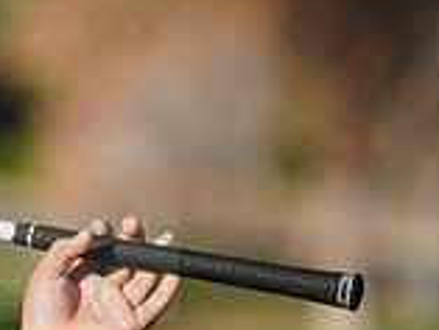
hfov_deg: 1.9
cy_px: 239
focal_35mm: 1032
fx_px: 13098
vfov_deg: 1.4
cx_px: -364
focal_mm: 291
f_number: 5.6
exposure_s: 1/500
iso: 100
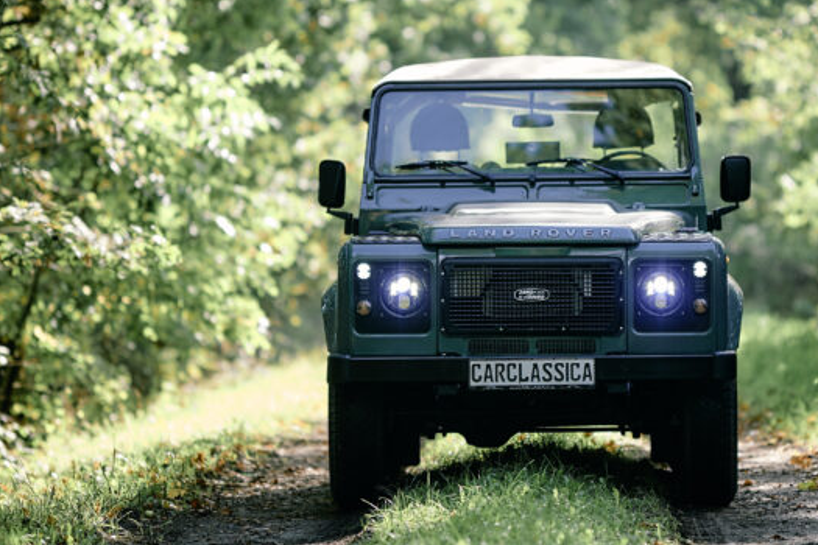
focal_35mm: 206
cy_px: 208
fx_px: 4680
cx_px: 500
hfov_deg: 10.0
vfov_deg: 6.7
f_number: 1.4
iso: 200
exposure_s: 1/1000
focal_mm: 105
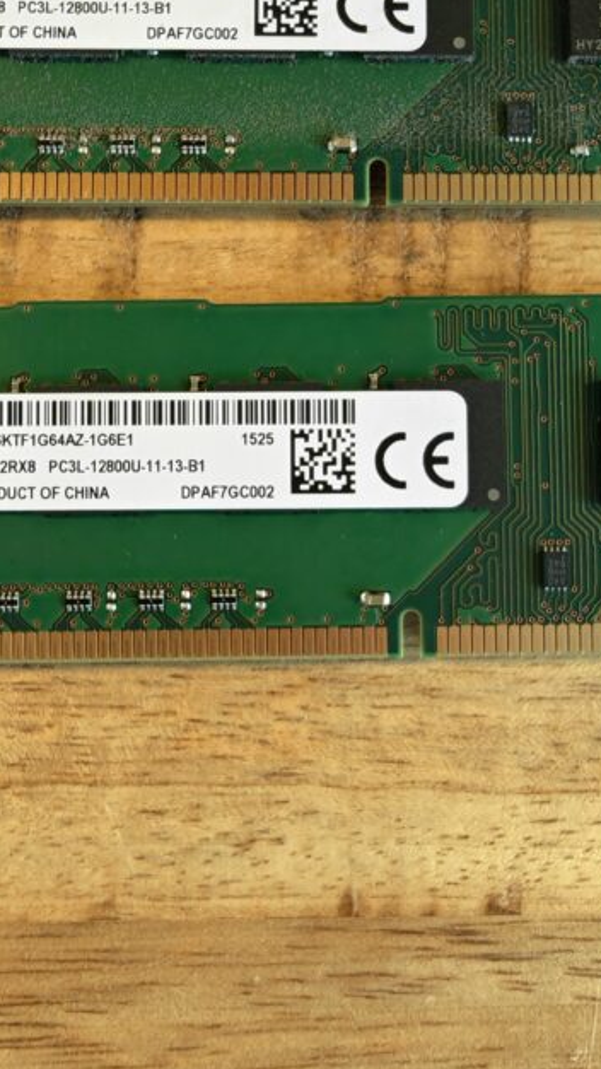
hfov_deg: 35.6
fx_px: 907
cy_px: 418
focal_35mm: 32
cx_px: 126
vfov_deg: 60.4
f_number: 2
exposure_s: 1/50
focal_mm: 1.82
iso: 160
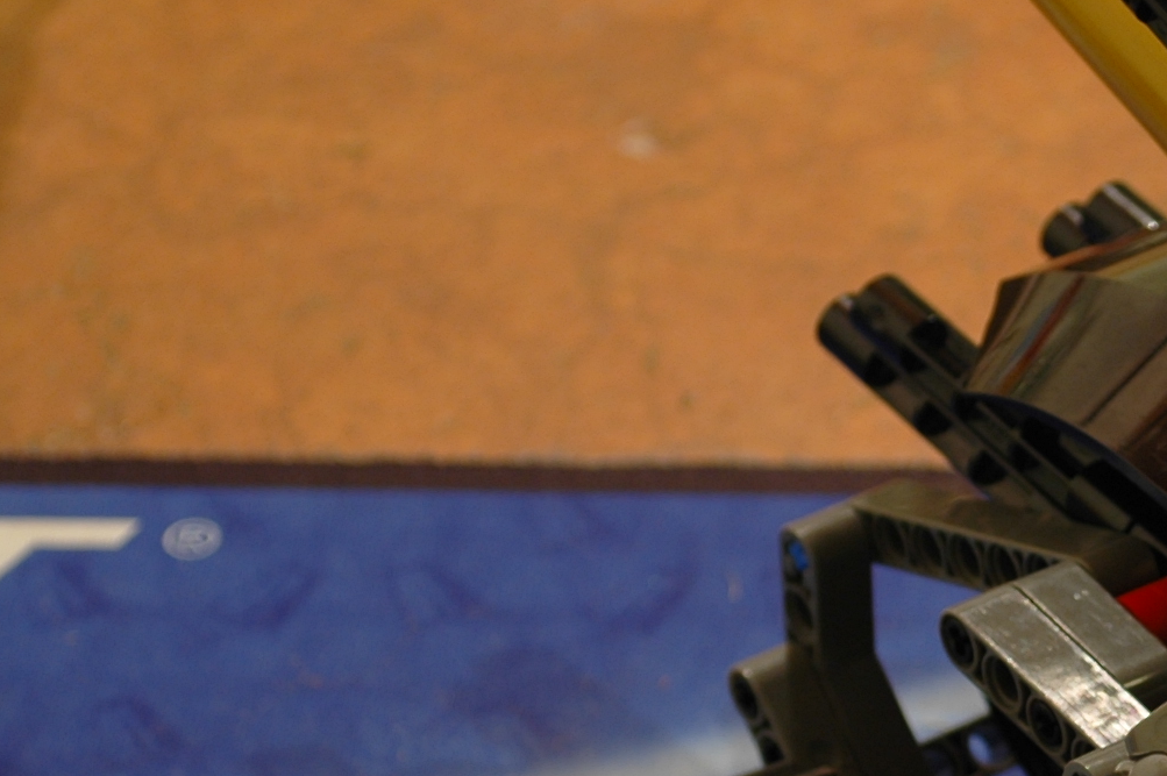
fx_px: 6122
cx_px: 1297
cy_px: 575
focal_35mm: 189
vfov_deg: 7.2
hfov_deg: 10.7
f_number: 5.3
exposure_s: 1.3
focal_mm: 42
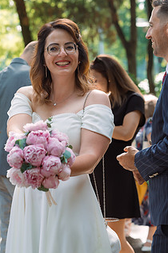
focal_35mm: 120
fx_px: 842
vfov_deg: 17.1
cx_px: 100
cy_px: 143
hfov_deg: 11.4
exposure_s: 1/500
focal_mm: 85
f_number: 4.5
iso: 800
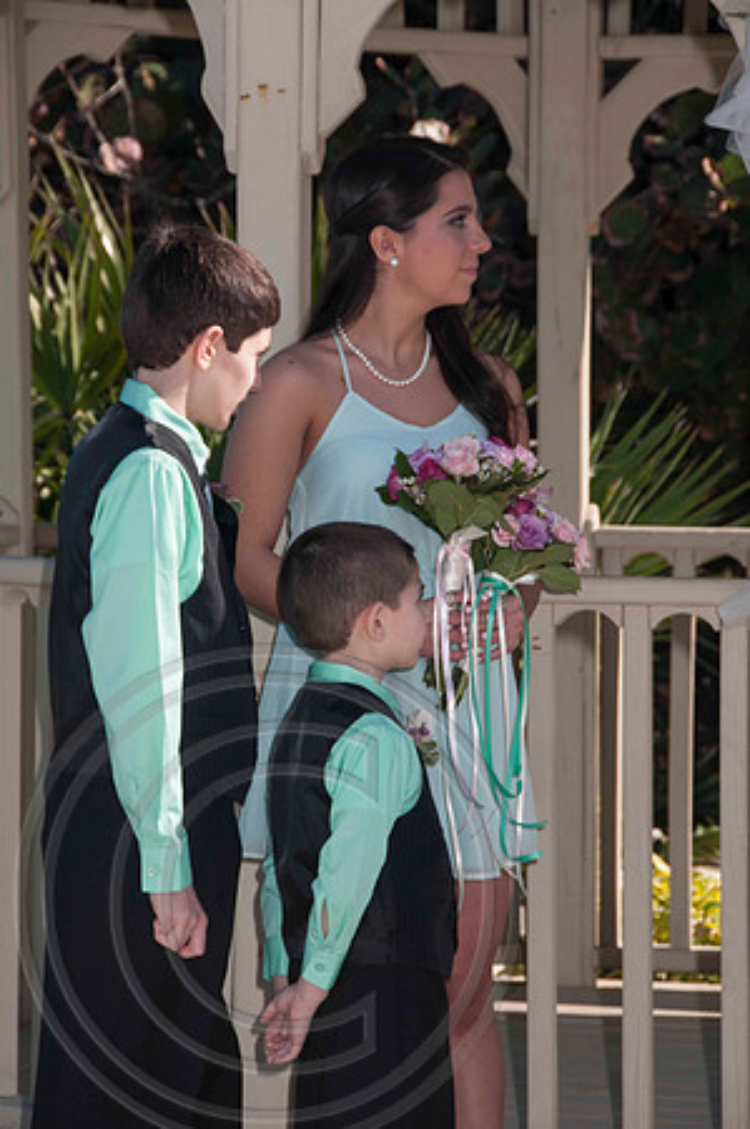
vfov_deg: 10.6
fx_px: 6107
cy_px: 564
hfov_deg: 7.0
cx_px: 375
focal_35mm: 195
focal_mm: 130
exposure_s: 1/250
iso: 100
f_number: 10
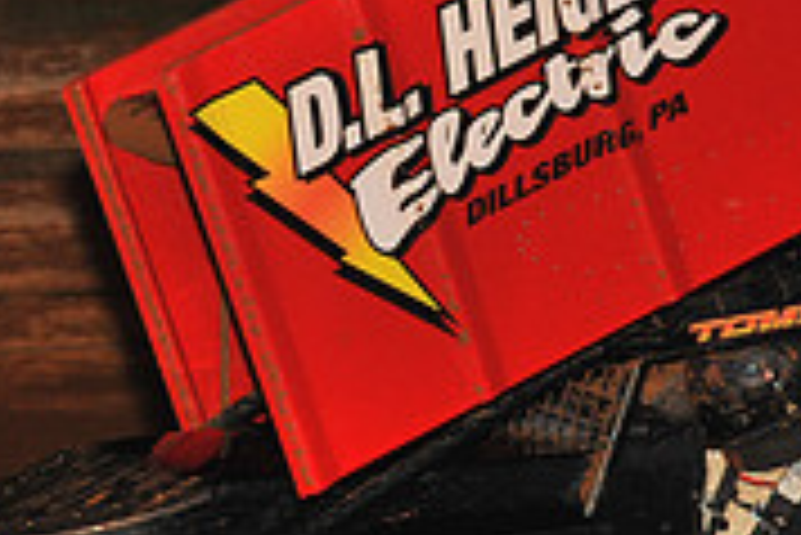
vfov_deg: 3.4
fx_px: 9085
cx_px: 378
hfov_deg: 5.0
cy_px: 416
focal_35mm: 408
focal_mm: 125
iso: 1000
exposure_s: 1/320
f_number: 7.1
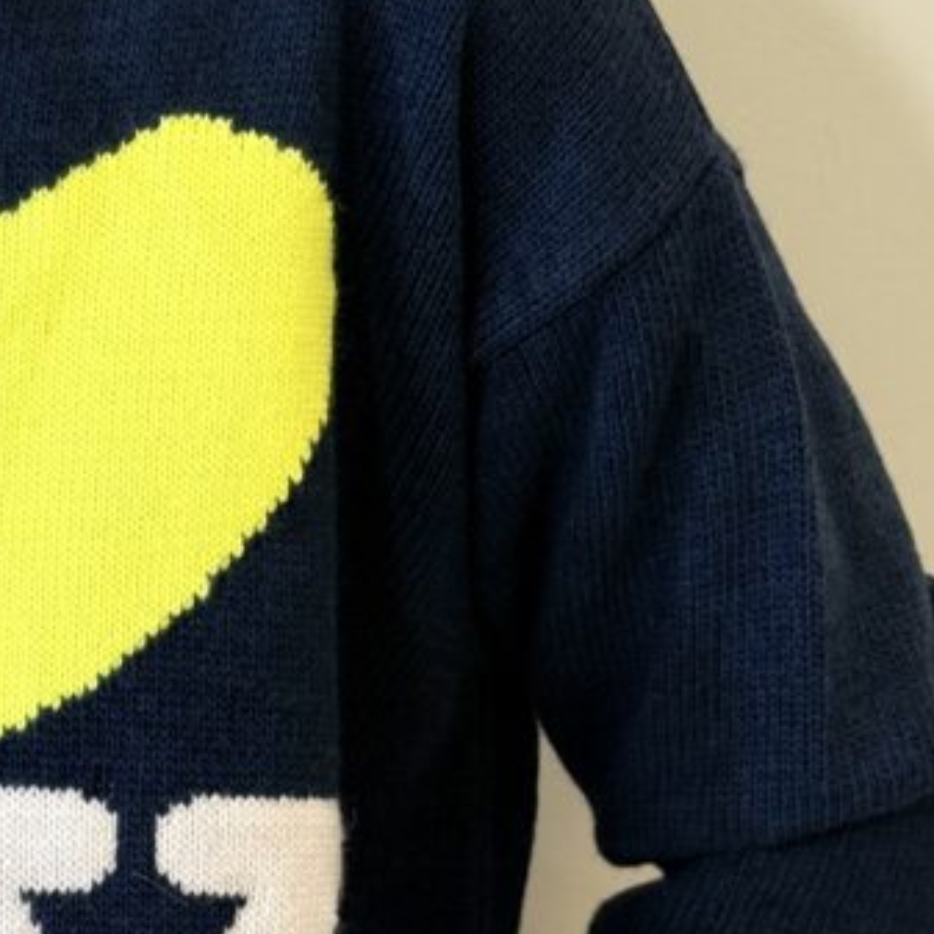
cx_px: -80
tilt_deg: -2.1
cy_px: 407
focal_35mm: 129
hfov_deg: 13.3
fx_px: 3938
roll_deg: -3.7
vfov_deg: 13.5
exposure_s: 1/100
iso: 100
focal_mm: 6.76
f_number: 1.78
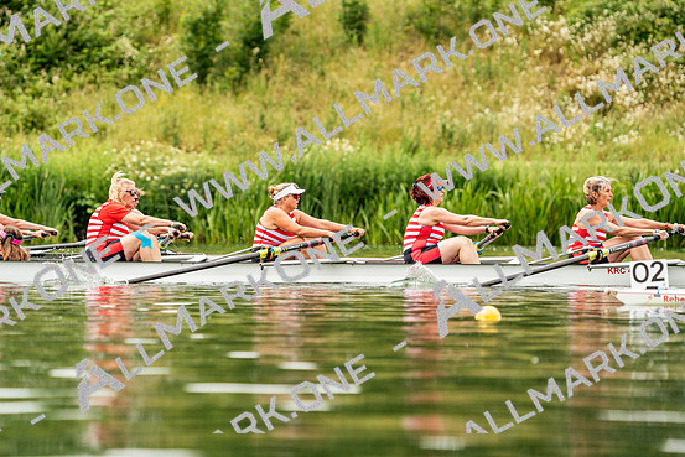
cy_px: 221
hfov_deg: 5.3
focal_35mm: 389
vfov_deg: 3.5
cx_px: 327
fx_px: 7403
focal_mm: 371
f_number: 6.3
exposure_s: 1/2000
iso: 640
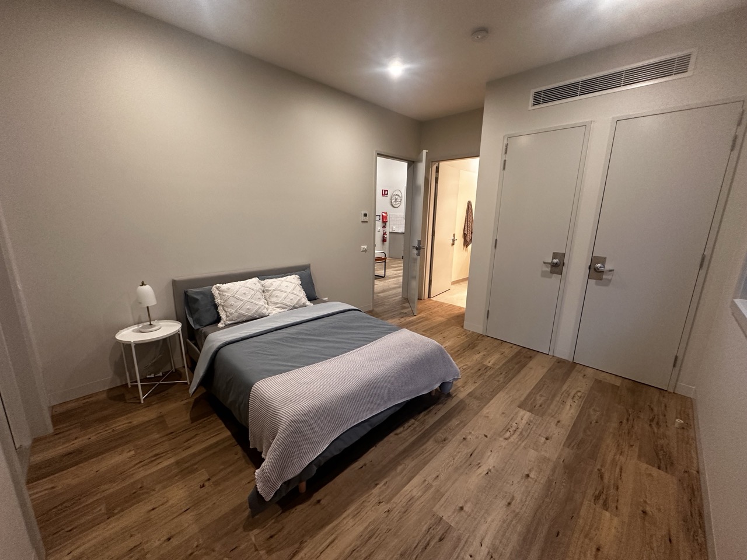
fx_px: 302
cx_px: 374
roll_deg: -1.0
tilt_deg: -11.9
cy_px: 280
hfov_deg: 102.1
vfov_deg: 85.7
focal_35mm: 14
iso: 250
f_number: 2.2
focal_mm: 2.22
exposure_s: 1/100
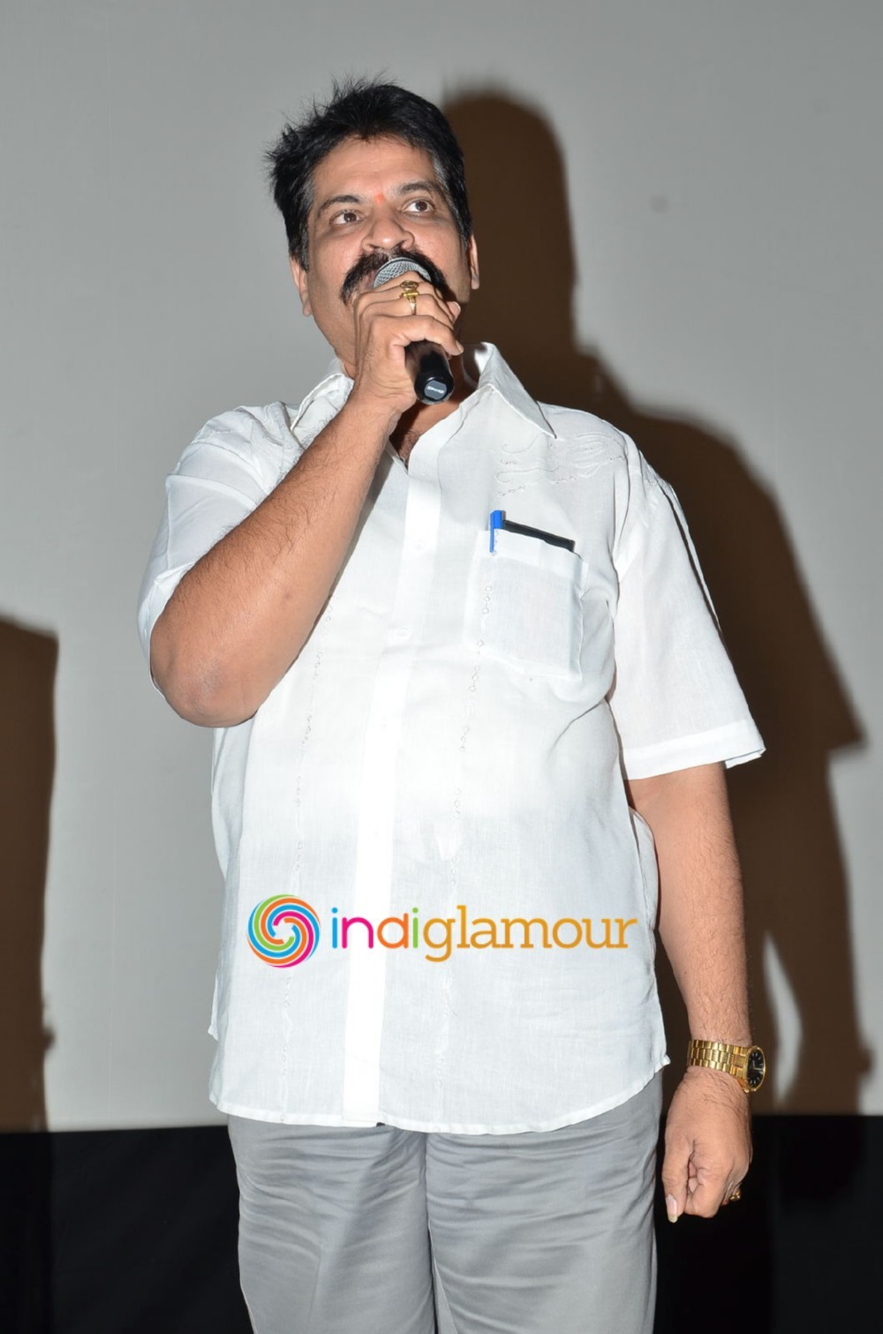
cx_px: 442
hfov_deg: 20.1
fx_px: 2496
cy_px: 667
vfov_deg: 29.9
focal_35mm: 68
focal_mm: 45
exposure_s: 1/125
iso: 320
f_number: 7.1
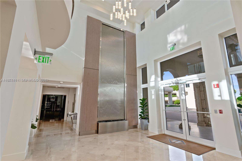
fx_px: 114
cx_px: 121
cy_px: 80
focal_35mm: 17
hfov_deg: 93.3
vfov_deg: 70.4
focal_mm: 17
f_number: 8
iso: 200
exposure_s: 1/50
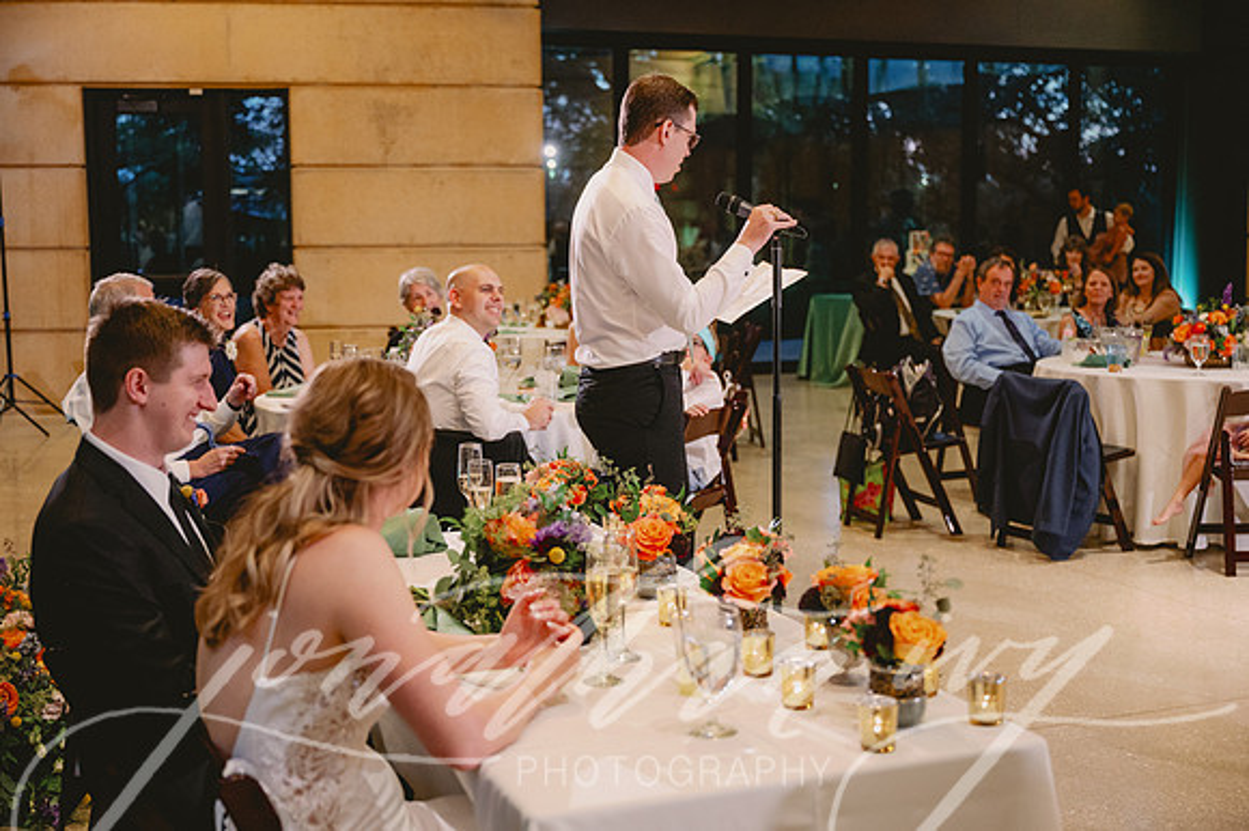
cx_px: 624
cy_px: 416
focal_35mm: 46
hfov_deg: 42.8
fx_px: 1595
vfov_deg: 29.2
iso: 2000
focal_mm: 46
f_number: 2.8
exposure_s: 1/160
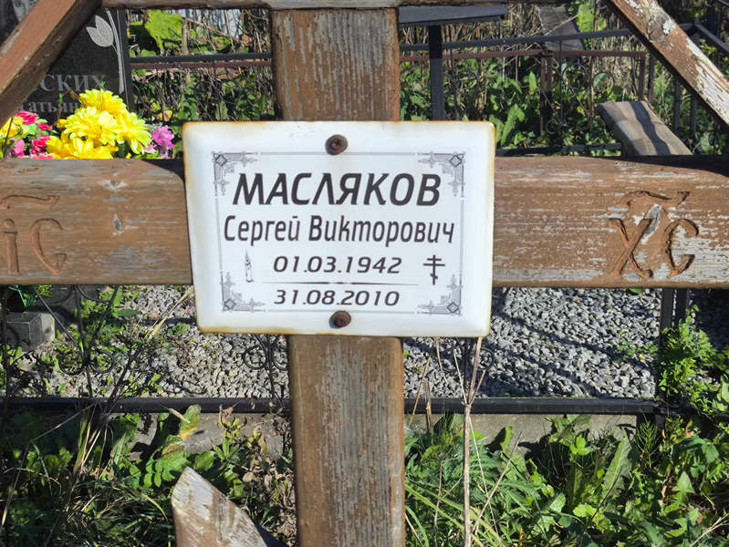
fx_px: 1053
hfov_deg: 38.2
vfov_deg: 29.1
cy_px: 274
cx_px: 364
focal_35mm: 50
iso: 50
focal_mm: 4.71
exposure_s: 1/1707
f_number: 1.7
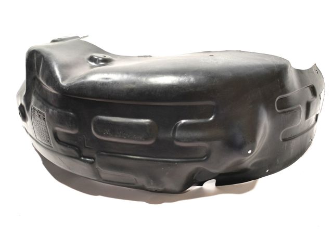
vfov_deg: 41.7
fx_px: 327
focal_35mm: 34
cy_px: 124
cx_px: 166
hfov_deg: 54.0
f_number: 1.75
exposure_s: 1/100
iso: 305
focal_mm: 4.75
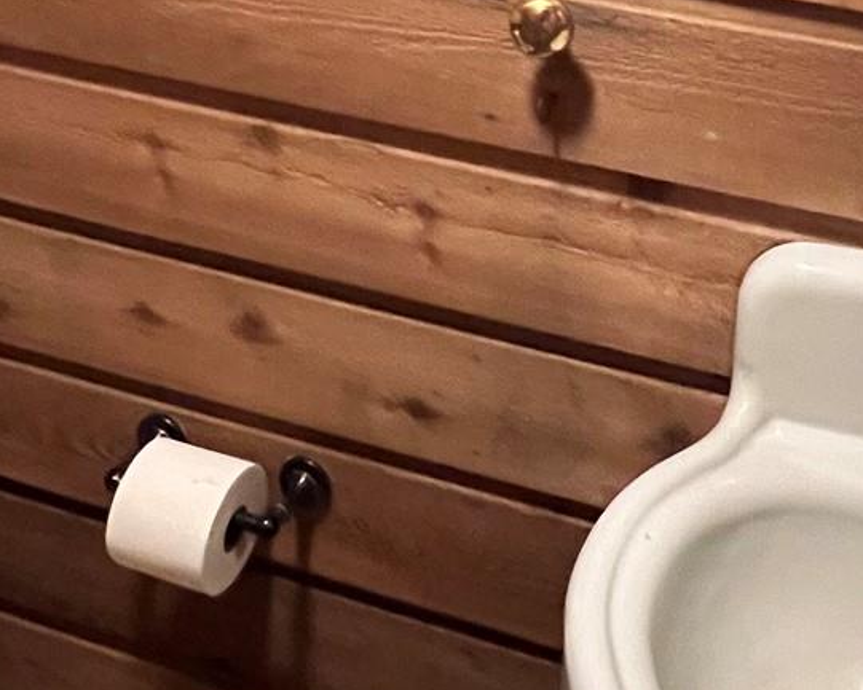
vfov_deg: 29.0
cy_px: -32
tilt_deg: -16.2
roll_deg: -3.6
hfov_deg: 38.2
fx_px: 1226
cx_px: 600
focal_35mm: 48
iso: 1000
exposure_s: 1/40
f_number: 1.8
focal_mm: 1.57
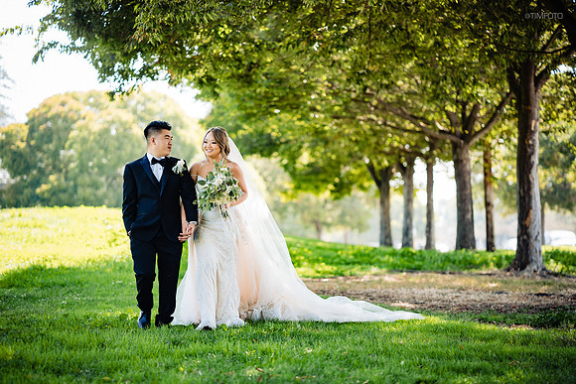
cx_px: 288
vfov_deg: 16.1
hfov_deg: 23.9
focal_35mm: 85
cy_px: 192
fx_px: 1360
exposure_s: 1/400
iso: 160
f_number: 1.8
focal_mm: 85
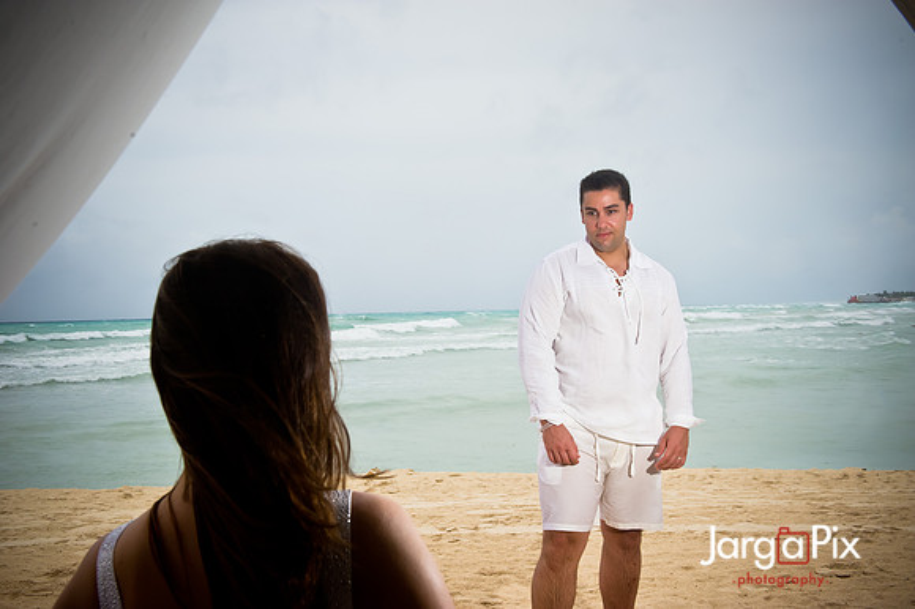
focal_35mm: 38
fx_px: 965
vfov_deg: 35.0
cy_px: 304
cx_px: 458
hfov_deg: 50.7
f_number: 14
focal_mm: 38
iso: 1000
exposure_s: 1/160
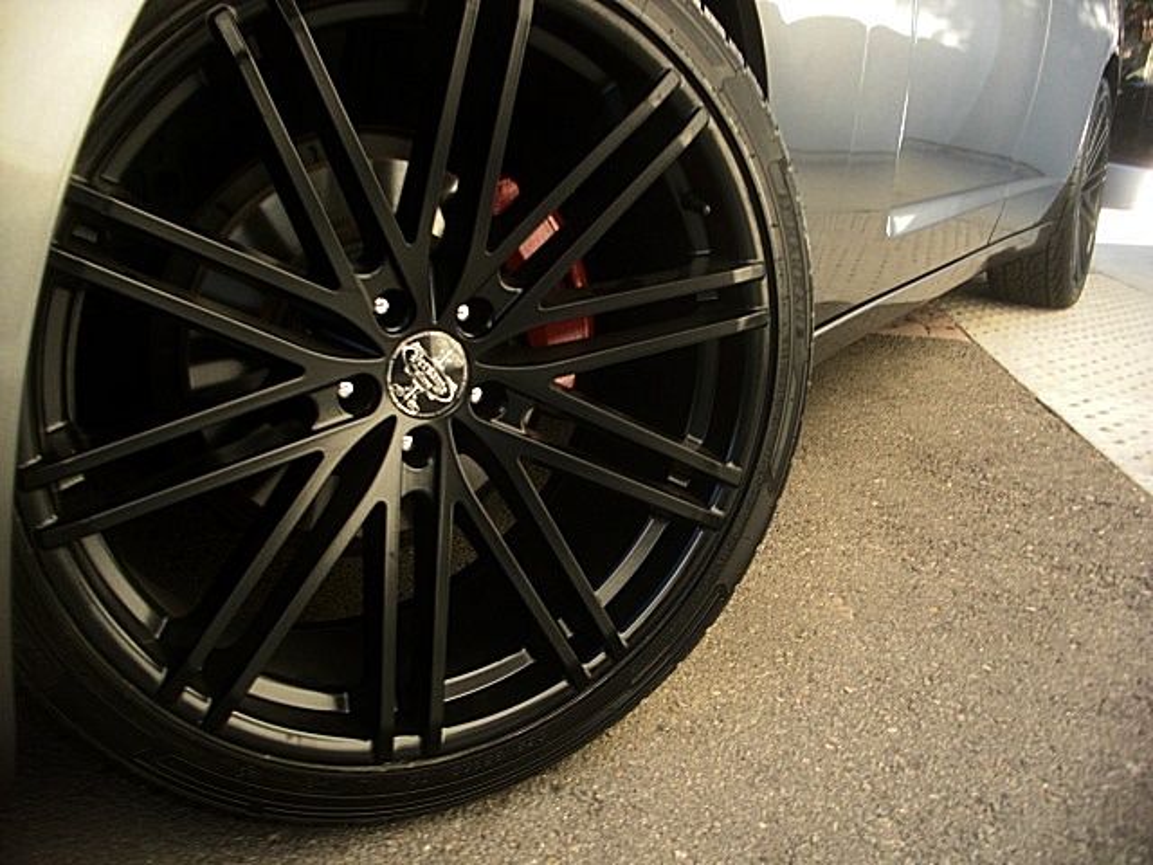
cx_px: 576
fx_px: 1199
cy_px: 432
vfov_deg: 39.7
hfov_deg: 51.4
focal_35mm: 36
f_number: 2.8
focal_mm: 6.3
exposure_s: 1/125
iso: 100
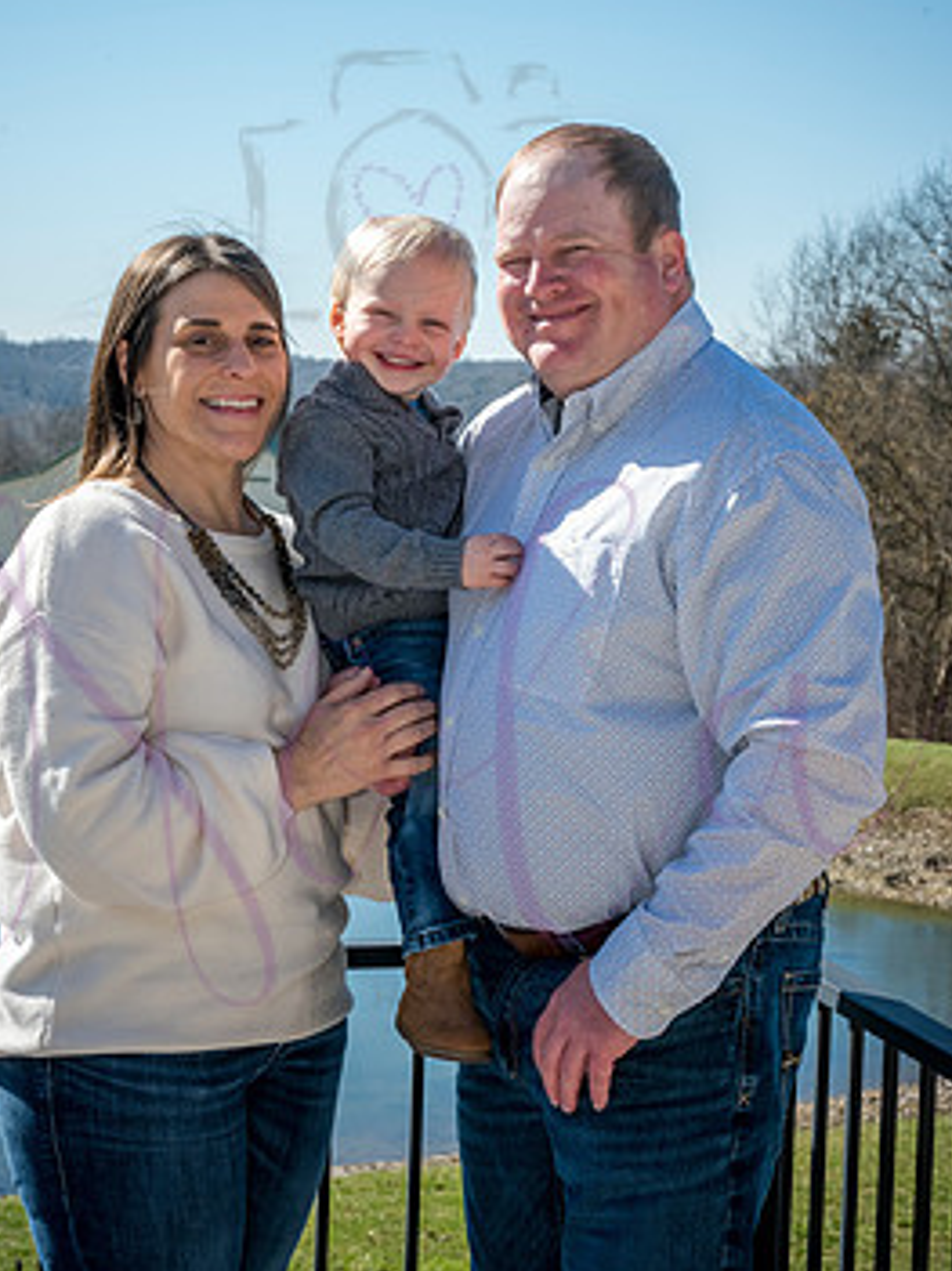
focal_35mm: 79
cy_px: 532
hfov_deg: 18.6
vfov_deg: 24.7
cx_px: 424
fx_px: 2899
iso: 400
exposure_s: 1/320
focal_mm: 64
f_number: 14
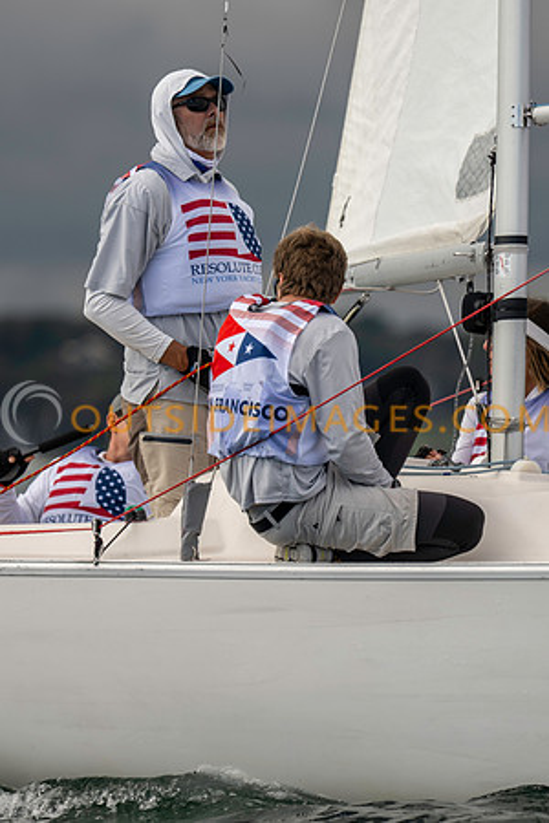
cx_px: 274
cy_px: 412
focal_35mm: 450
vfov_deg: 4.6
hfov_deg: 3.1
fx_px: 10293
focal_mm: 300
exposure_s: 1/500
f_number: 4
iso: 50
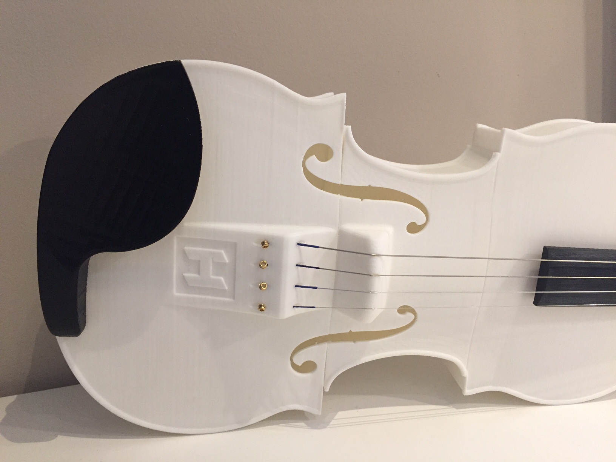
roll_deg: +0.8
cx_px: 308
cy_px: 231
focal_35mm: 29
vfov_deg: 48.2
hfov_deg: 61.7
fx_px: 516
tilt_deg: -14.9
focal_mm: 4.15
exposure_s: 1/30
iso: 160
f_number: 2.2
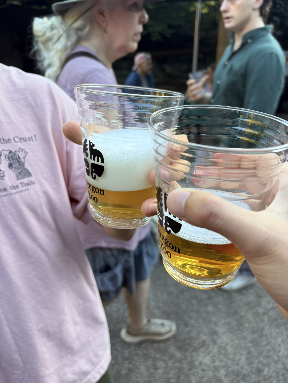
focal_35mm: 26
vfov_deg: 67.3
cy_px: 192
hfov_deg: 53.1
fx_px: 288
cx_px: 144
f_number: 1.6
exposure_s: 1/177
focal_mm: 5.96
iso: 64
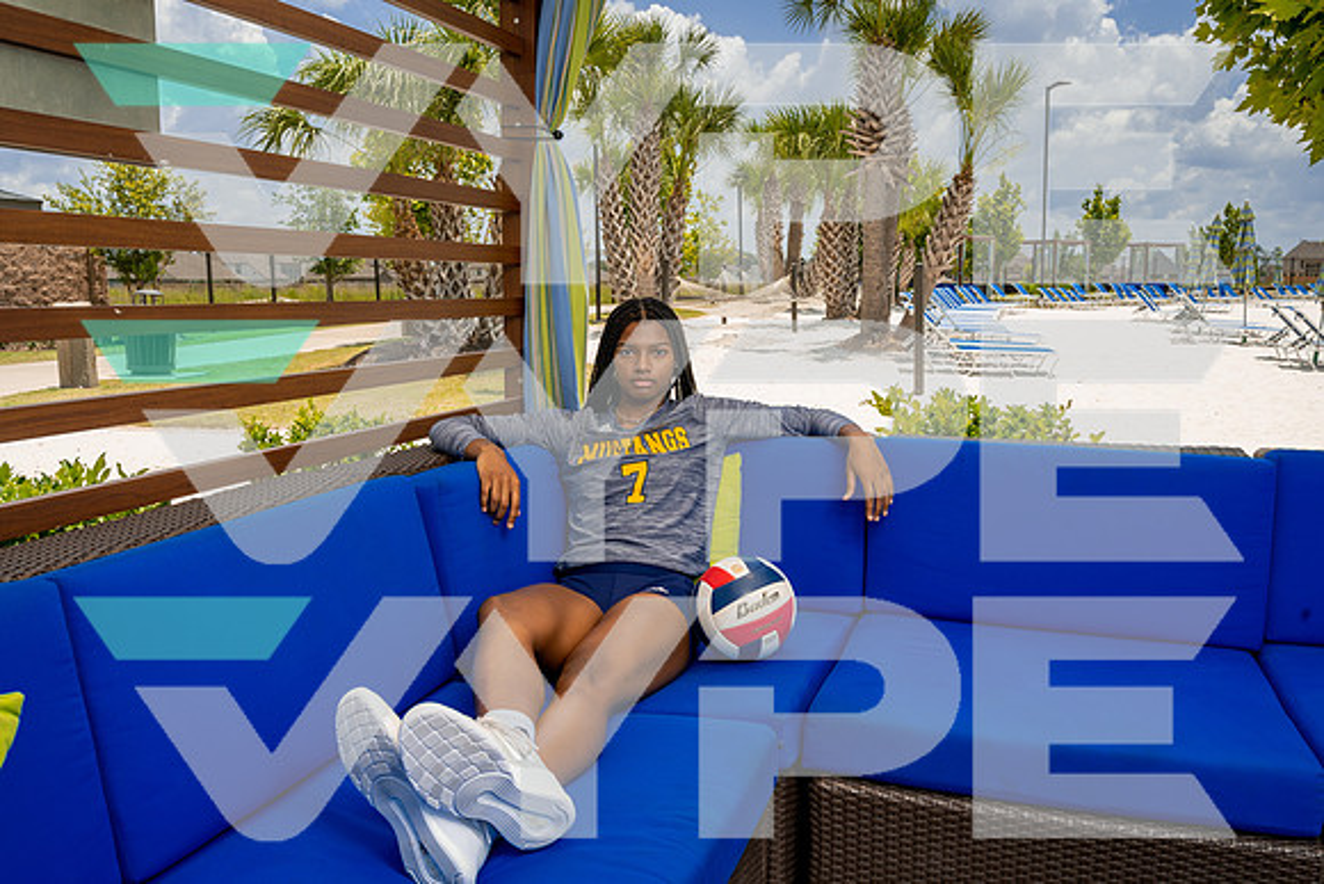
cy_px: 442
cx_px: 662
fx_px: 1104
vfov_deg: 43.6
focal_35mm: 30
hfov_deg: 61.9
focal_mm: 30
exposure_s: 1/200
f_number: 11
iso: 250
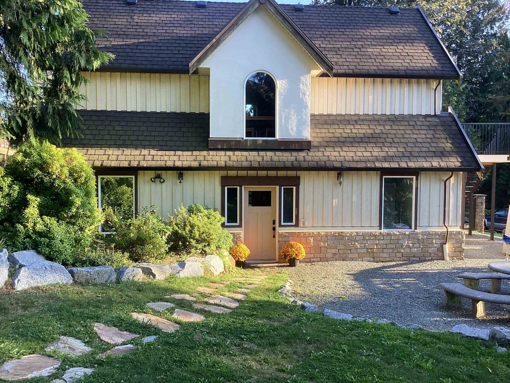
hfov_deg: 58.4
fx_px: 457
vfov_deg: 45.4
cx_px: 255
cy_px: 192
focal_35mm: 31
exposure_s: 1/120
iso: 40
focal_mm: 3.3
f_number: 2.4
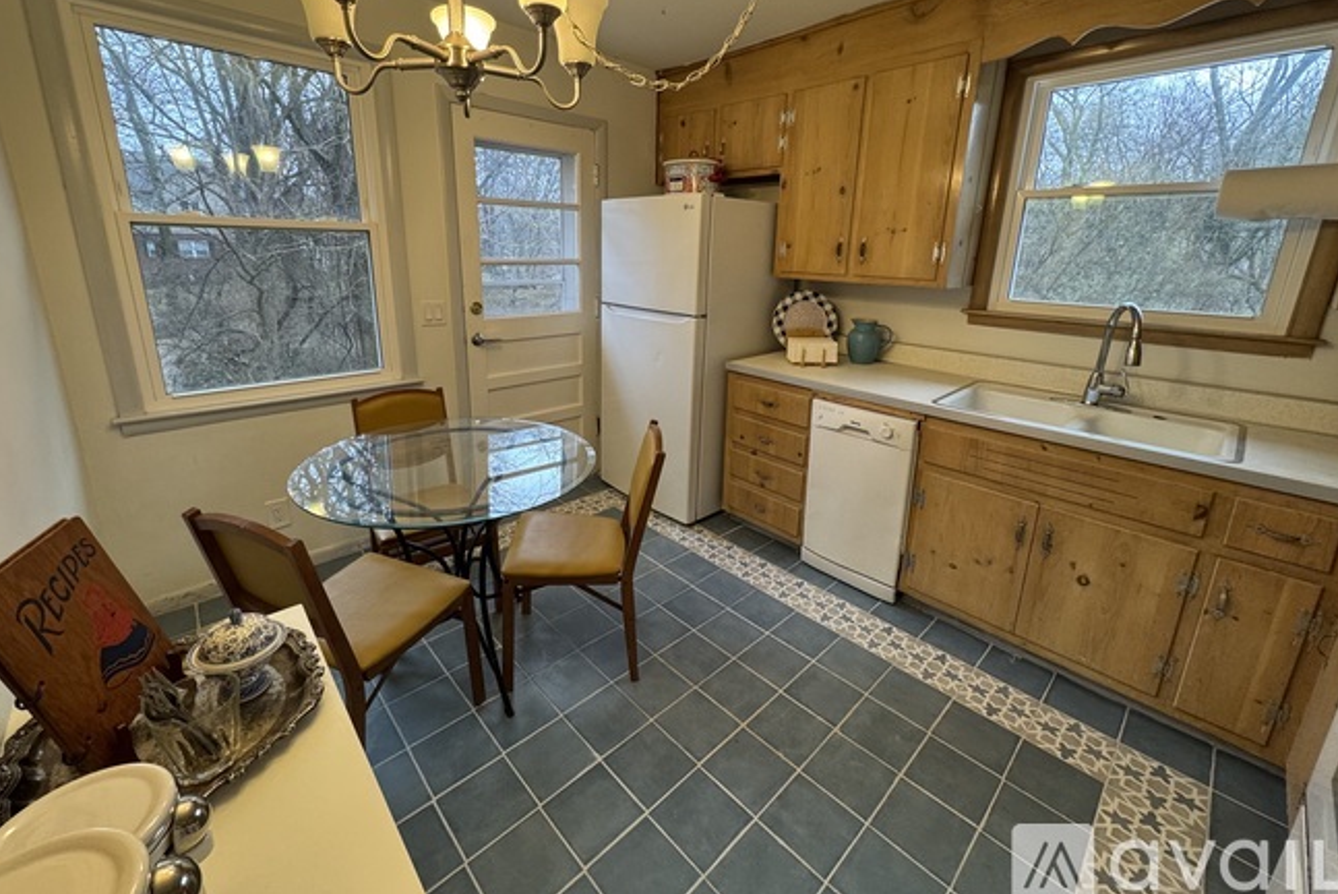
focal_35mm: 15
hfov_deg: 100.4
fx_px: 558
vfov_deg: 77.0
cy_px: 389
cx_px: 657
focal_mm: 2.22
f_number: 2.2
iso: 200
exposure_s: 1/60
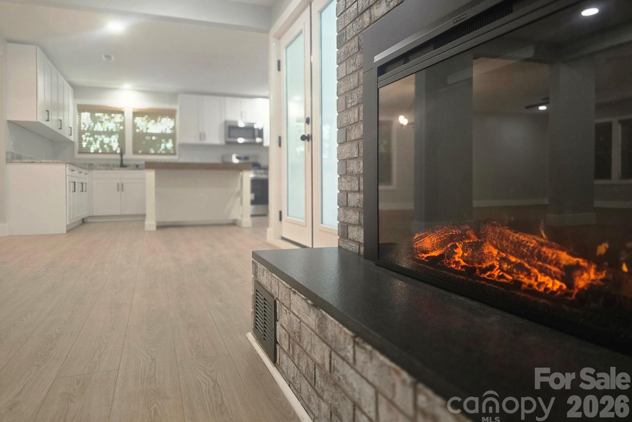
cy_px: 190
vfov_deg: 53.1
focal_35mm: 24
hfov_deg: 73.7
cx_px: 316
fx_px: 421
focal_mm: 6.3
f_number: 1.7
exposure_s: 1/120
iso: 320
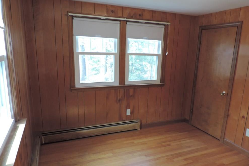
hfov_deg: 69.4
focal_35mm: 26
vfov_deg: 49.4
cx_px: 129
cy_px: 93
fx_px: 180
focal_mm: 4.3
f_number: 3
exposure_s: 1/30
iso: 180
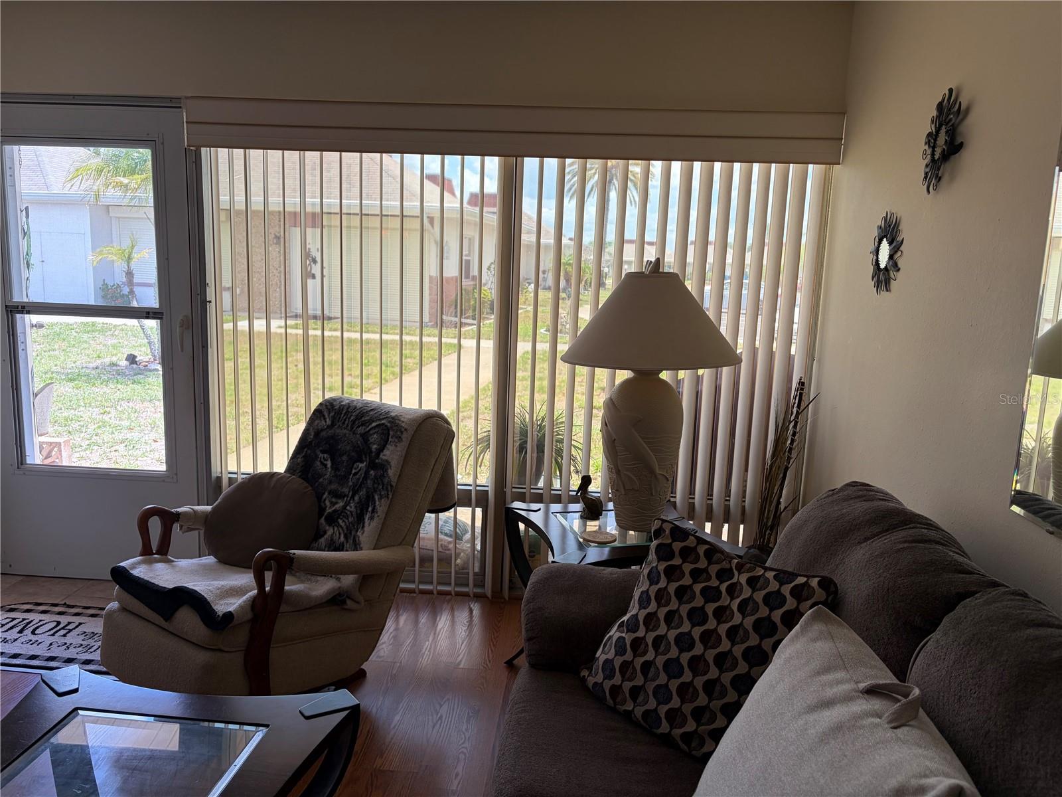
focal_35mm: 26
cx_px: 531
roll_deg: -1.9
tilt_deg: -9.2
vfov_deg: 53.1
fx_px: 798
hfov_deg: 67.3
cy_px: 398
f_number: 1.6
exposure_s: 1/227
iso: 50
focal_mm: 5.96
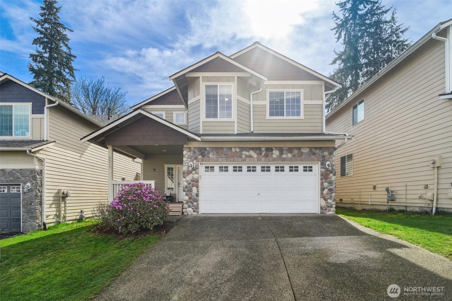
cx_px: 226
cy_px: 150
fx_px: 201
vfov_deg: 73.7
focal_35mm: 16
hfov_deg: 96.7
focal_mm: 16
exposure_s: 1/1000
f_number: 8
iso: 1600
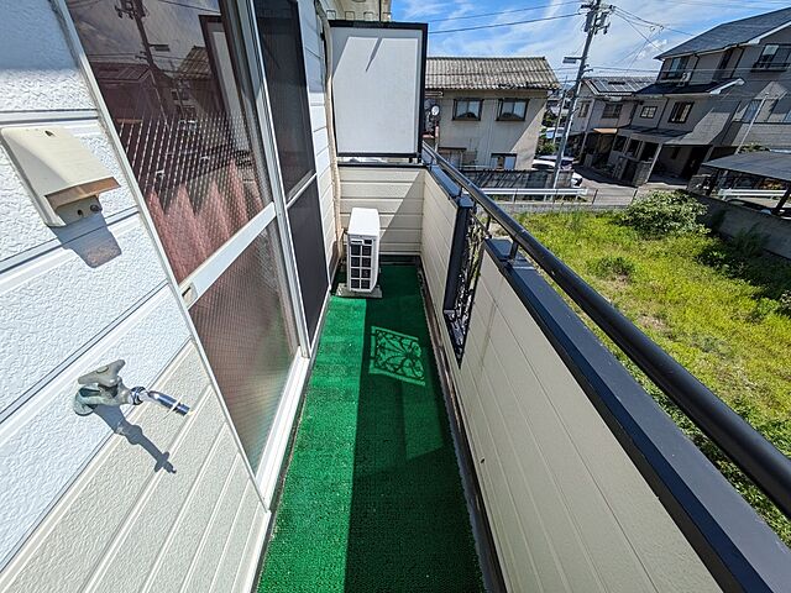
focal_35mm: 14
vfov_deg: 85.7
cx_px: 396
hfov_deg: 102.1
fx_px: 320
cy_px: 296
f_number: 2.2
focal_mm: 1.83
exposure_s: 1/2004
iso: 50
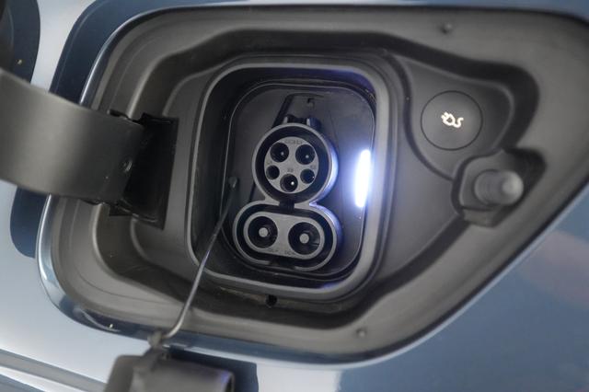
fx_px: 425
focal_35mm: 26
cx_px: 294
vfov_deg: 49.5
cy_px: 196
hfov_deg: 69.4
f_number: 2.8
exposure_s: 1/160
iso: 12800
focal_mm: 26
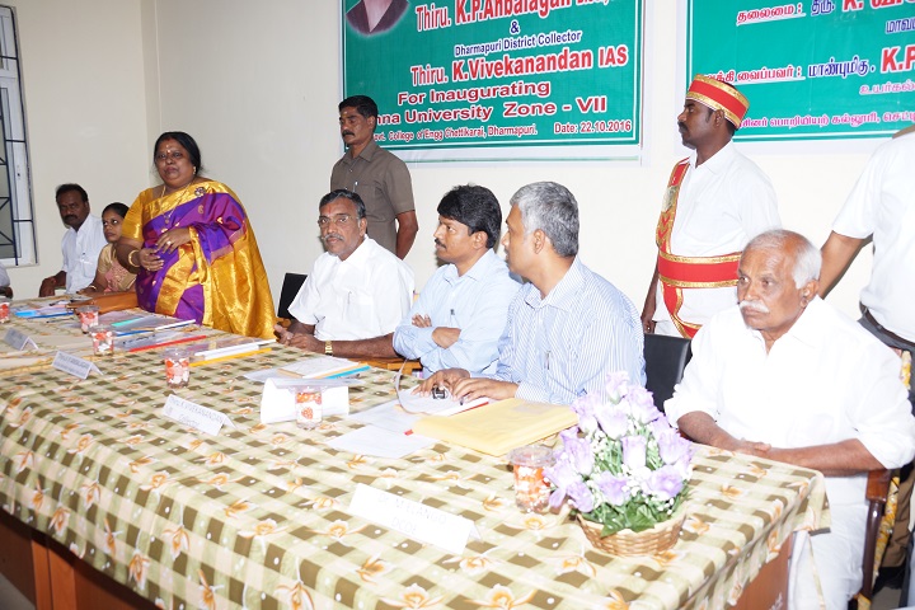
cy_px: 305
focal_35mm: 30
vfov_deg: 43.6
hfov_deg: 61.9
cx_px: 458
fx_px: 762
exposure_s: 1/125
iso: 400
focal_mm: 20
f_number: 6.3
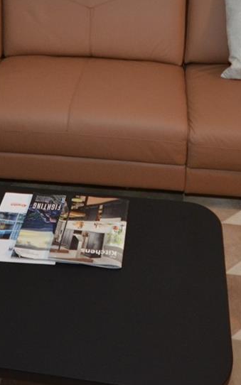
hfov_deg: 28.6
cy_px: 29
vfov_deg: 40.5
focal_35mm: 45
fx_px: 473
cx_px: 119
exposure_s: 1/60
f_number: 4
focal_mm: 10
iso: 800
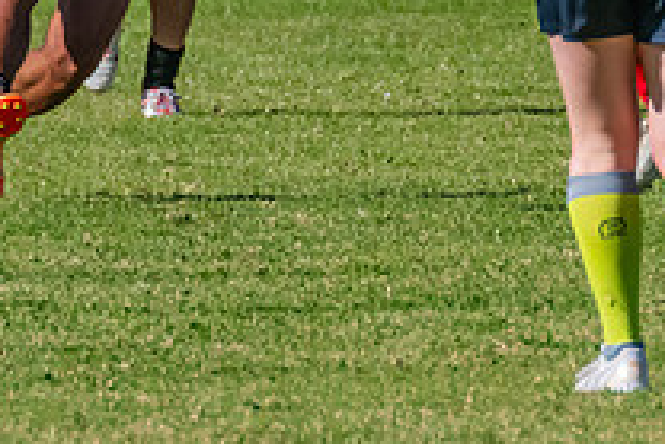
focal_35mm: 2671
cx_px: 39
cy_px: -117
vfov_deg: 0.5
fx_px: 49372
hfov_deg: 0.8
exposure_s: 1/1600
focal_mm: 600
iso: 1600
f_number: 14
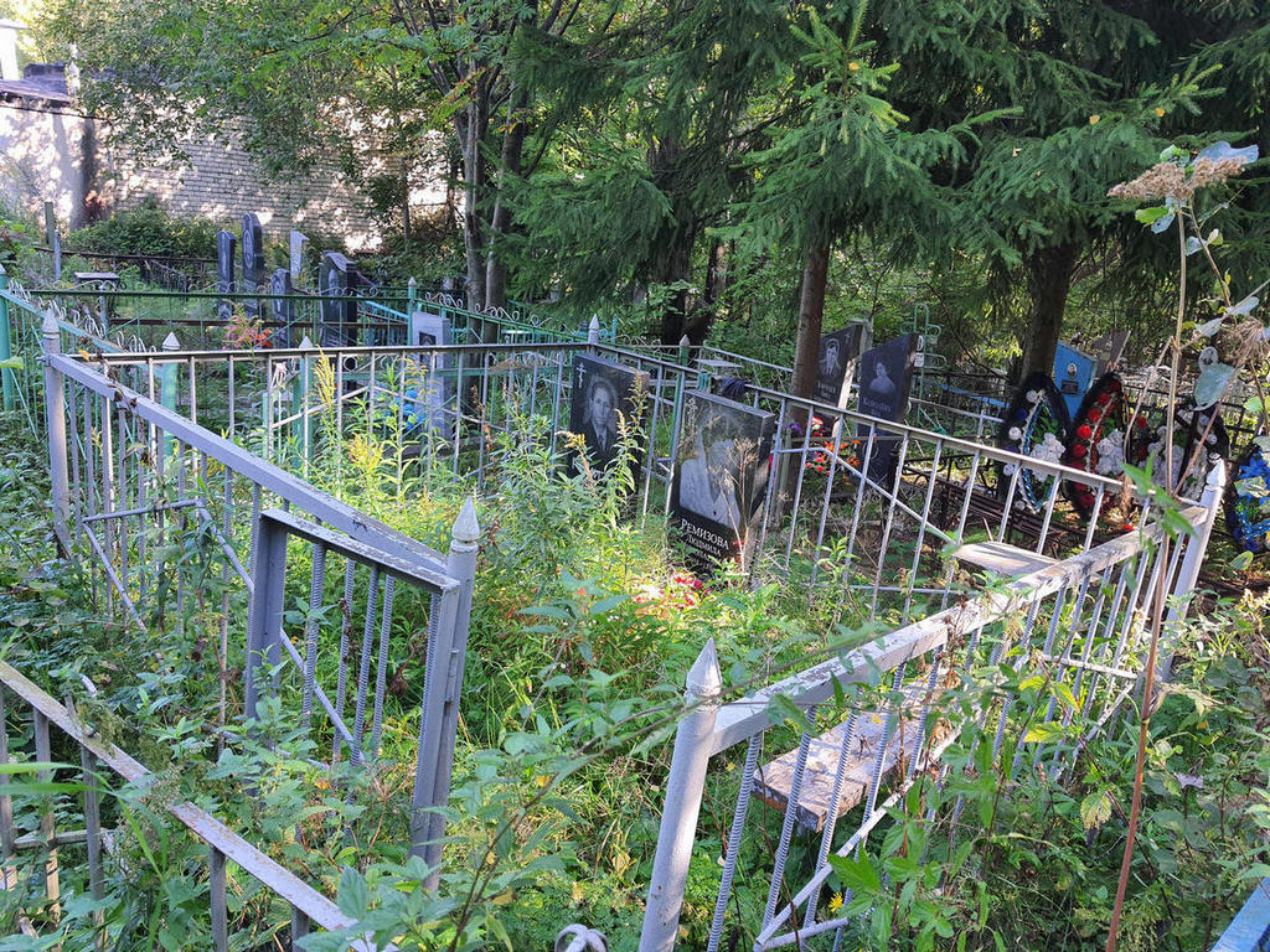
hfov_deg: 67.3
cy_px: 476
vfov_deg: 53.1
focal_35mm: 26
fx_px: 954
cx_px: 635
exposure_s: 1/100
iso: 50
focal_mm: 4.32
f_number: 1.7
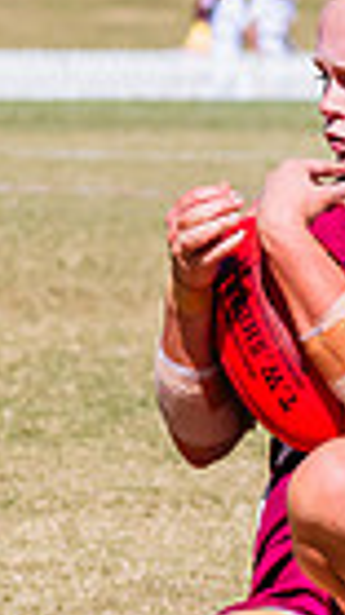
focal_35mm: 873
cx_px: 397
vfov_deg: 2.5
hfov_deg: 1.4
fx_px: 14224
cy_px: 113
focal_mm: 170
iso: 800
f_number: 11
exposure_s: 1/1600
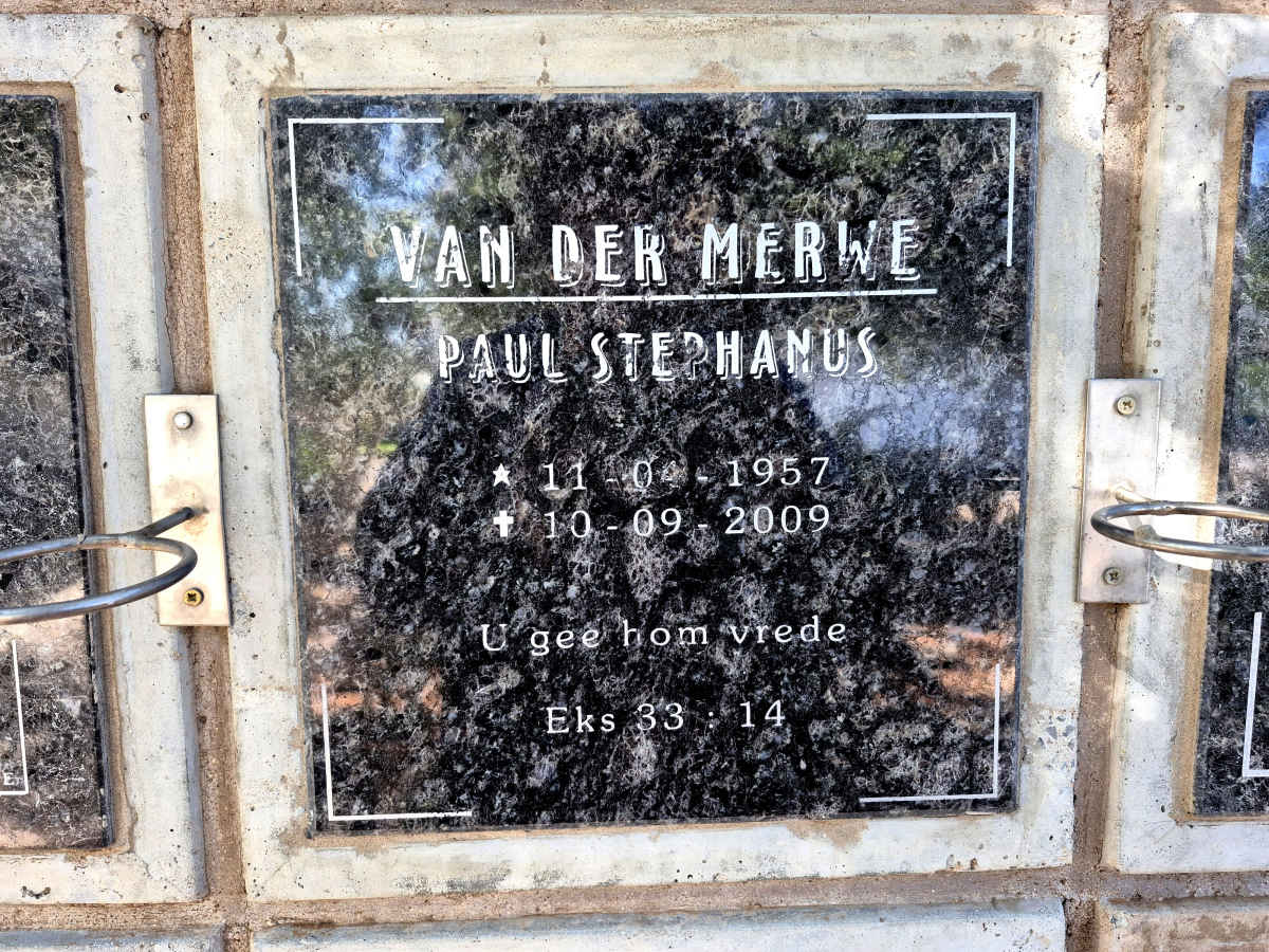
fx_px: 843
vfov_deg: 58.9
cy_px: 476
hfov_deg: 73.9
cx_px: 634
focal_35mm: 23
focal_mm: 5.4
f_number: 1.8
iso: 200
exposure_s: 1/180
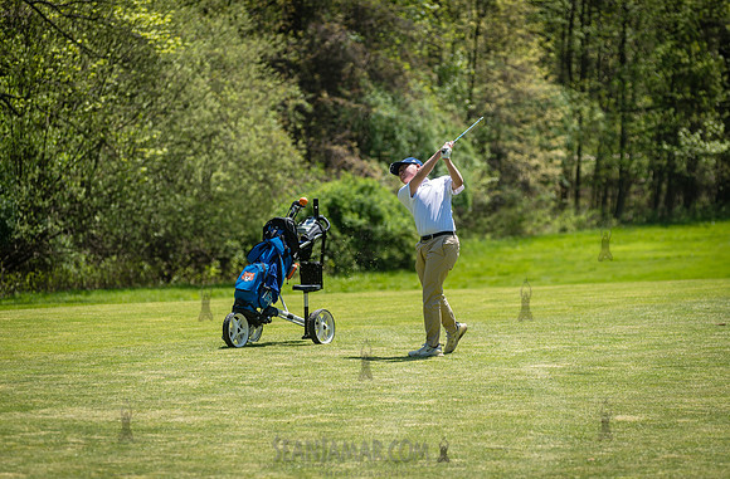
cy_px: 206
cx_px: 410
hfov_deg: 11.8
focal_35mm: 175
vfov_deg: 7.8
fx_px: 3526
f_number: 3.5
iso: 100
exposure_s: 1/800
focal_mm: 155
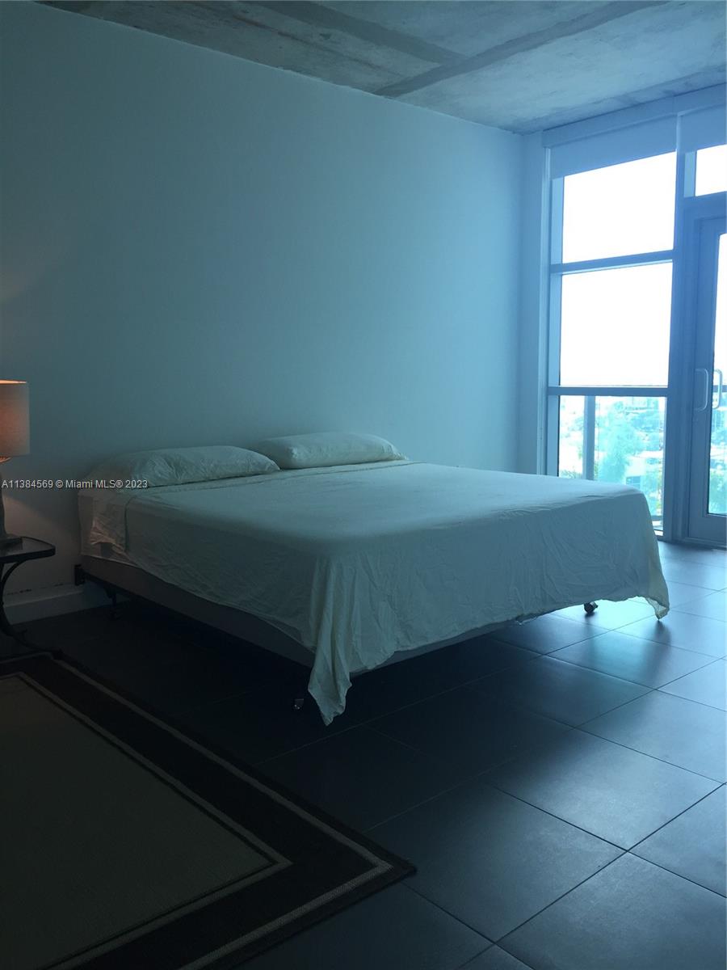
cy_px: 485
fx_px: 812
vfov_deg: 61.7
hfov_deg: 48.2
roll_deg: +0.4
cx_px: 364
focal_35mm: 29
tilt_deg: -7.0
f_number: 2.2
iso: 32
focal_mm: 4.15
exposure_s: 1/120
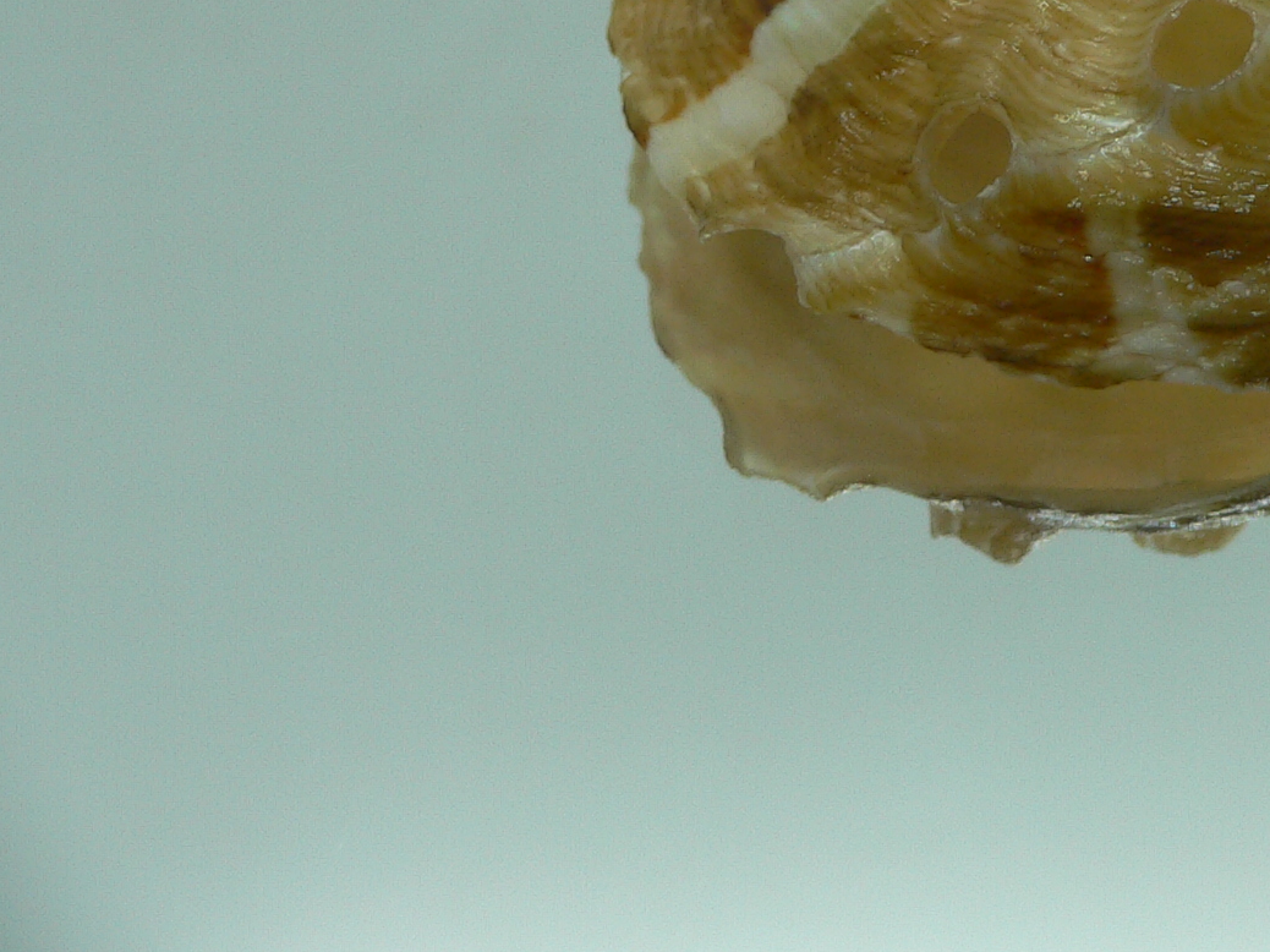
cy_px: 70
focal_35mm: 68
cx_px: 1162
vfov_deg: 21.1
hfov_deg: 27.5
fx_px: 2494
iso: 80
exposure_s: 1/60
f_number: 2.8
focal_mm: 4.6
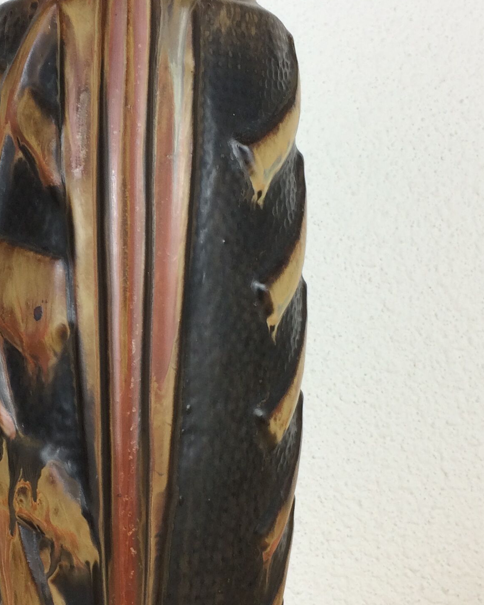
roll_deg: +0.4
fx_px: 1146
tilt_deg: -3.4
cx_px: 129
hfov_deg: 23.6
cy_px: 357
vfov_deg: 29.5
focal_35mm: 64
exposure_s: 1/50
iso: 40
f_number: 2.2
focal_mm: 4.15
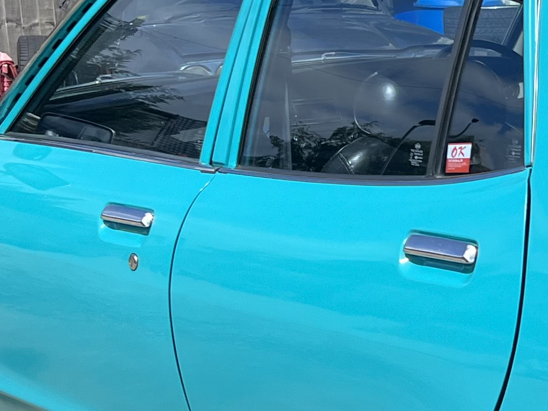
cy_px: 244
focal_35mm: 107
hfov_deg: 17.1
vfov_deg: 13.8
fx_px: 1694
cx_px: 739
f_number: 1.5
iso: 50
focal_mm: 5.7
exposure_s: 1/5882
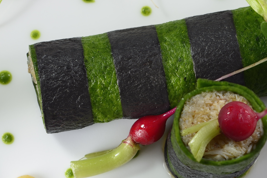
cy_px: 89
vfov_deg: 13.4
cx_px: 185
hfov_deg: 19.9
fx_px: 757
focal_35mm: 102
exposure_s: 1/6
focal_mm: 60
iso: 100
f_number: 9
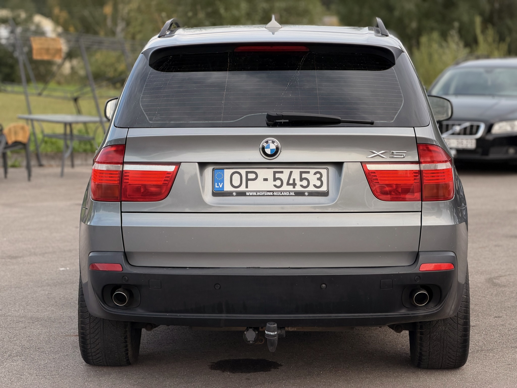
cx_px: 258
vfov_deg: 14.8
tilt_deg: -5.8
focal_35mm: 100
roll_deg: -0.3
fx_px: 1494
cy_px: 194
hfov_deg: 19.6
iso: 50
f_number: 2.8
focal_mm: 16.89
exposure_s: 1/146
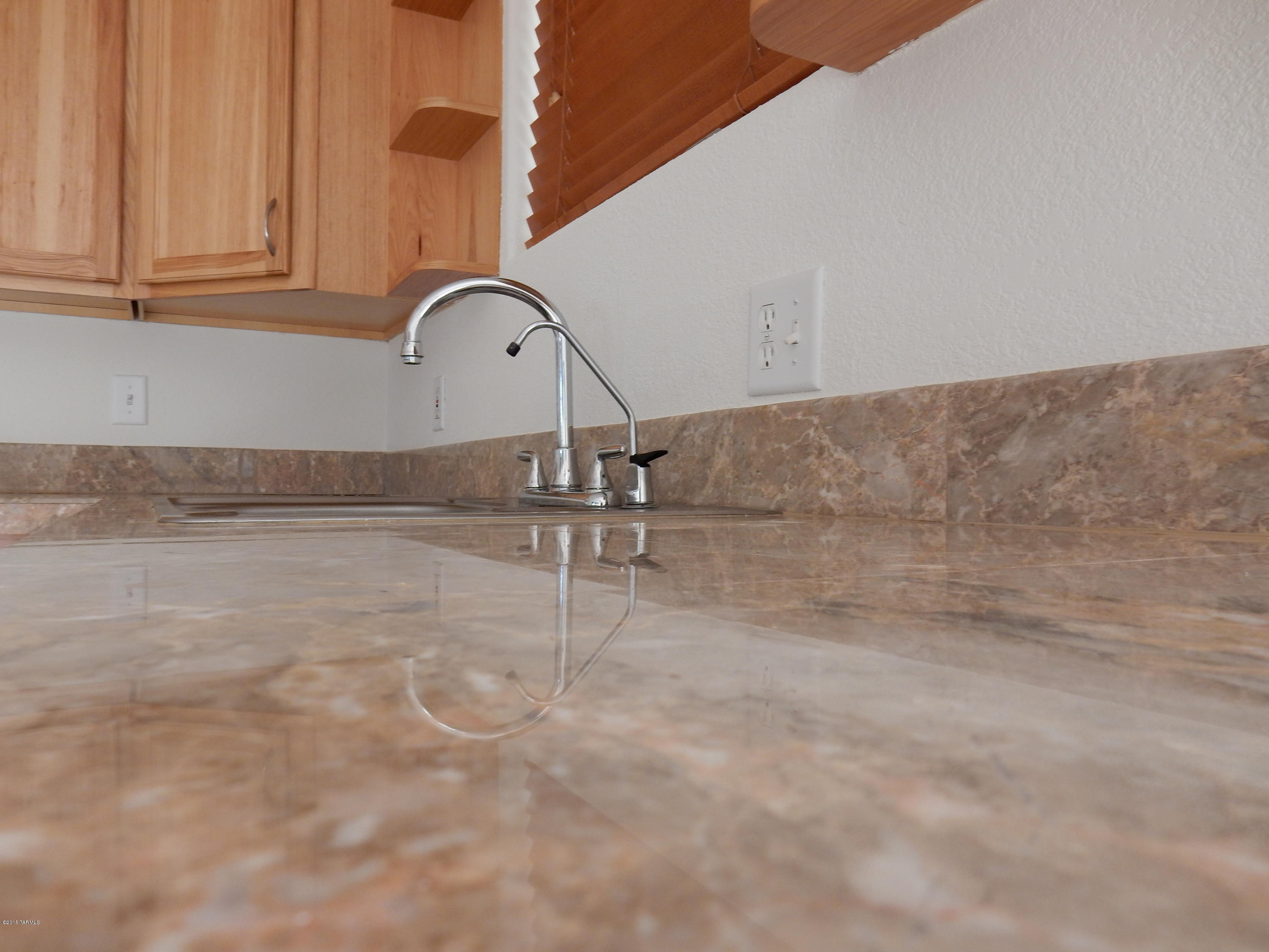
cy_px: 476
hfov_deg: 69.4
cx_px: 634
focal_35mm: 25
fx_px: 916
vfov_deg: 54.9
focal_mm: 4.5
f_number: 3.7
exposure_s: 1/40
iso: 125
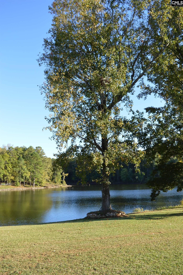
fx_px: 206
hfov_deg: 47.8
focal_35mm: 27
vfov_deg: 67.4
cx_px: 92
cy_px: 138
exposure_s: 1/160
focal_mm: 18
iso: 100
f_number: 6.3
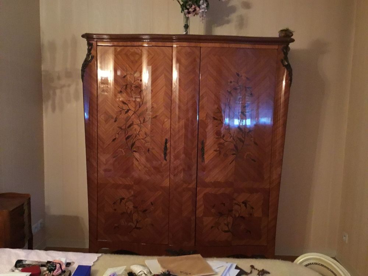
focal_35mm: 31
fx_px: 330
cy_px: 138
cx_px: 184
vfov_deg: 45.4
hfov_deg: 58.4
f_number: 2.4
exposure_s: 1/17
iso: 320
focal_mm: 3.3
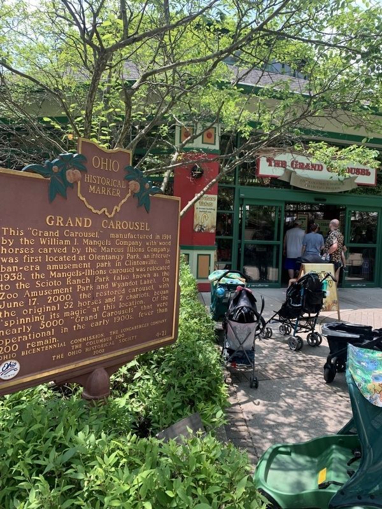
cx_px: 191
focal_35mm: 26
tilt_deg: -3.0
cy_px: 254
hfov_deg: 53.1
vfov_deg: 67.3
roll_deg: -2.0
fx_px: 383
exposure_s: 1/338
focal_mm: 4.25
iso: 25
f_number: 1.8
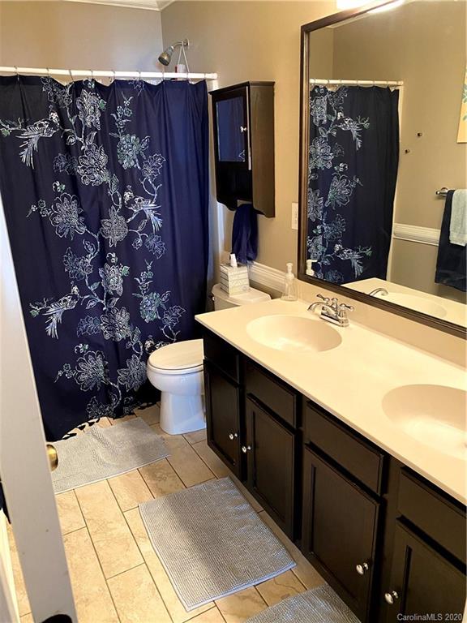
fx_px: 468
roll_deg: +2.2
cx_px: 234
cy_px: 312
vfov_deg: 67.3
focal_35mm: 26
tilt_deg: -17.3
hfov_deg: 53.1
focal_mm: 4.25
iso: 400
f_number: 1.8
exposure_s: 1/60
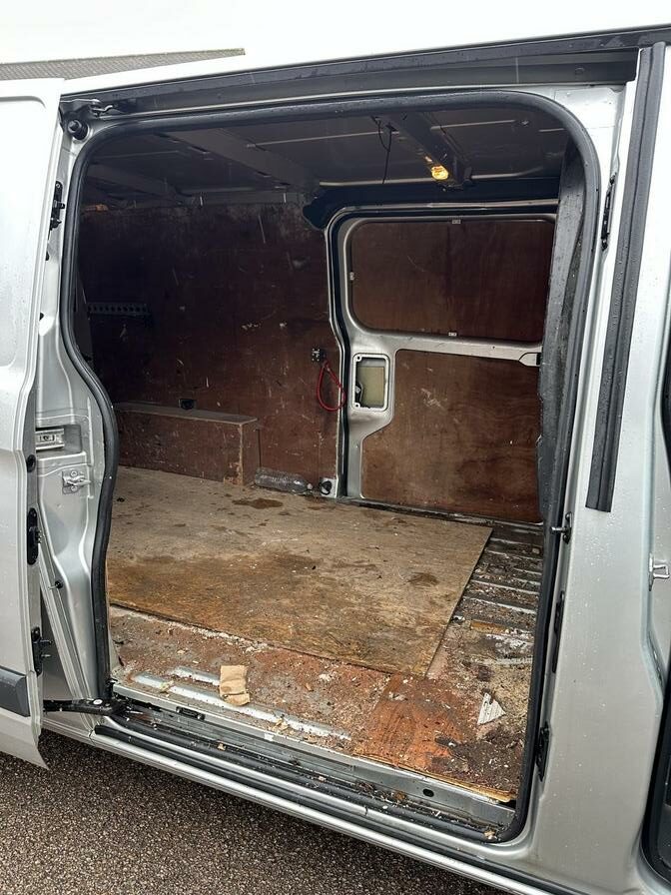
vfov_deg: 71.6
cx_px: 336
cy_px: 448
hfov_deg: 56.8
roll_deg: +0.1
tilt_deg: -13.2
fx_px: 620
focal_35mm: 24
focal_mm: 6.86
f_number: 1.78
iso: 125
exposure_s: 1/121
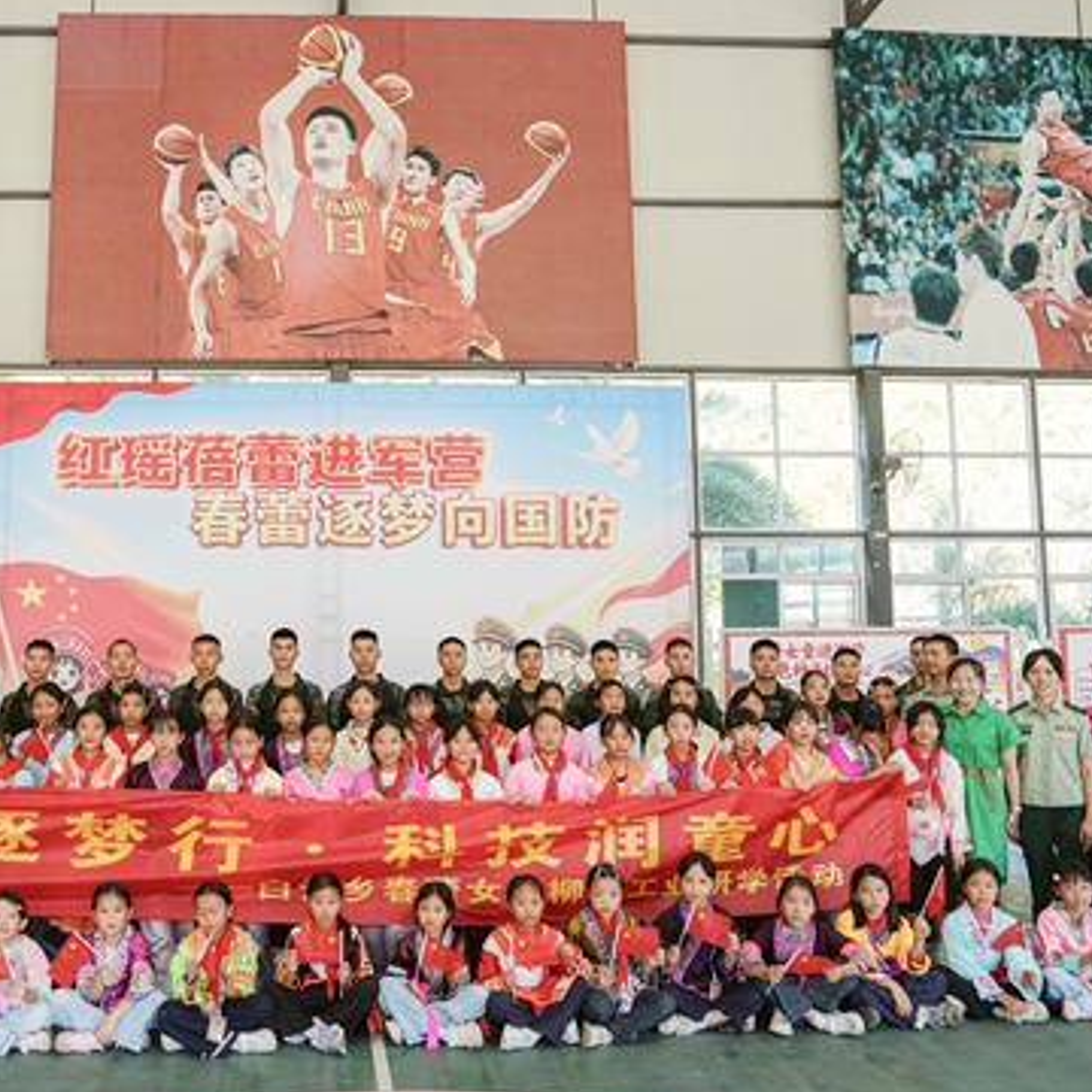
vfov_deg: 48.4
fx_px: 1213
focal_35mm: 34
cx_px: 373
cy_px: 522
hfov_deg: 47.7
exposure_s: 1/160
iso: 640
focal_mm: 24
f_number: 4.5
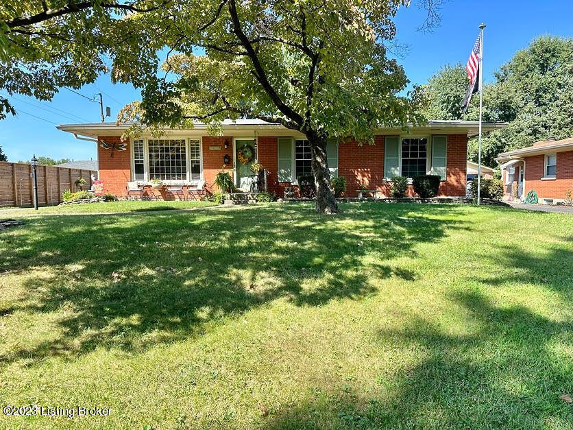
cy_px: 215
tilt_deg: -4.4
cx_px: 286
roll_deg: -0.1
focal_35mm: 24
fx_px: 397
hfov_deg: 71.6
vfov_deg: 56.8
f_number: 1.78
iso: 80
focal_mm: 6.86
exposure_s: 1/1157
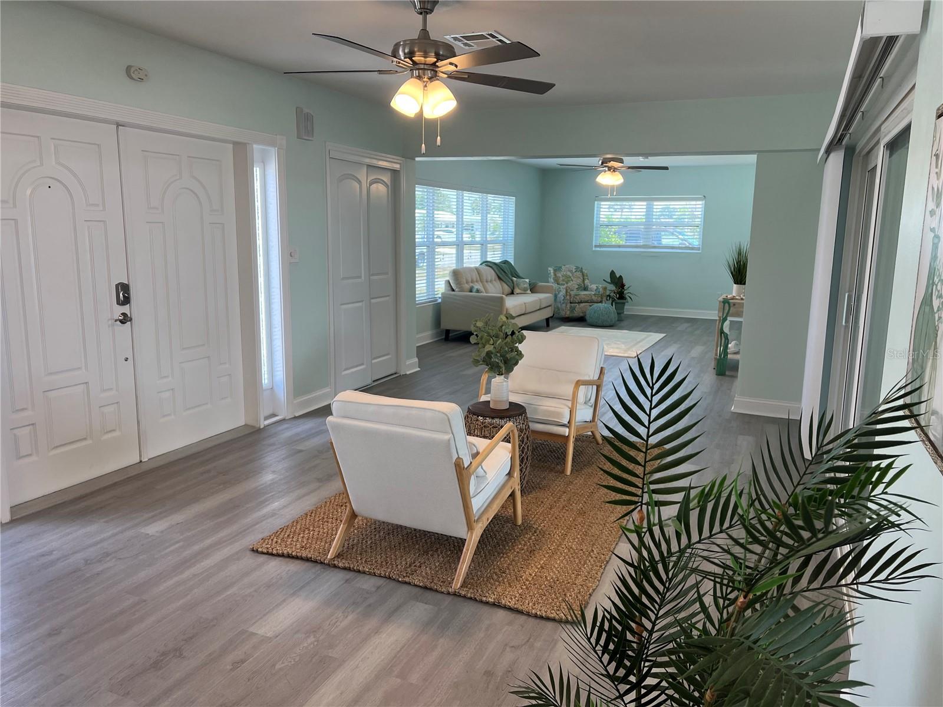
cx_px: 472
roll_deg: -0.9
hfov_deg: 67.3
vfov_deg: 53.1
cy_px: 354
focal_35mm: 26
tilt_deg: -10.5
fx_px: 708
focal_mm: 5.7
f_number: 1.5
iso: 50
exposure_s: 1/130
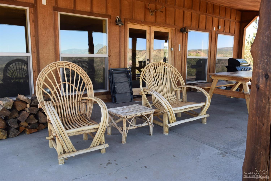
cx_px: 136
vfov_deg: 48.0
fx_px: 203
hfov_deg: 67.4
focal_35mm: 27
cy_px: 90
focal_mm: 18
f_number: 6.3
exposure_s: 1/160
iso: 400
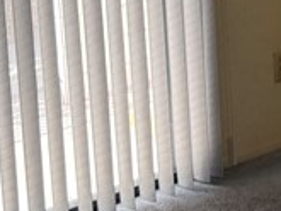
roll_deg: +1.6
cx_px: 392
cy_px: -77
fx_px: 1210
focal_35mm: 149
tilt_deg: -6.8
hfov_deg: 12.7
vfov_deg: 9.8
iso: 160
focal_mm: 6.76
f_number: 1.78
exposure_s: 1/121
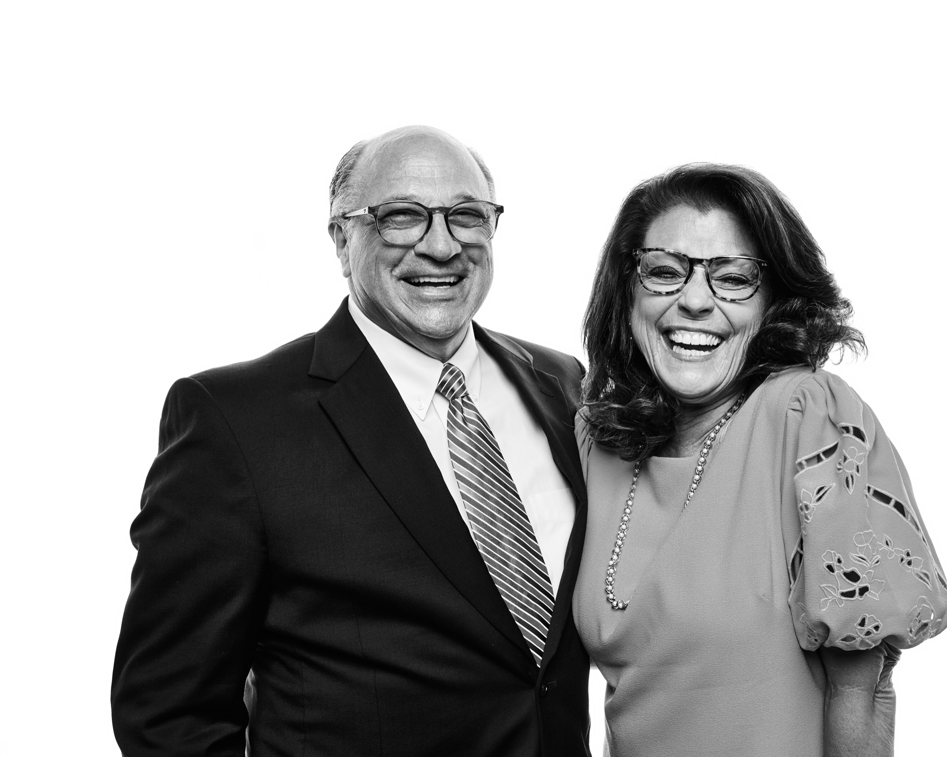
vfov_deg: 34.3
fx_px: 1227
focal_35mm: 44
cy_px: 377
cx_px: 543
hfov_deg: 42.1
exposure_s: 1/250
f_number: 7.1
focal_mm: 38.7
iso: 320
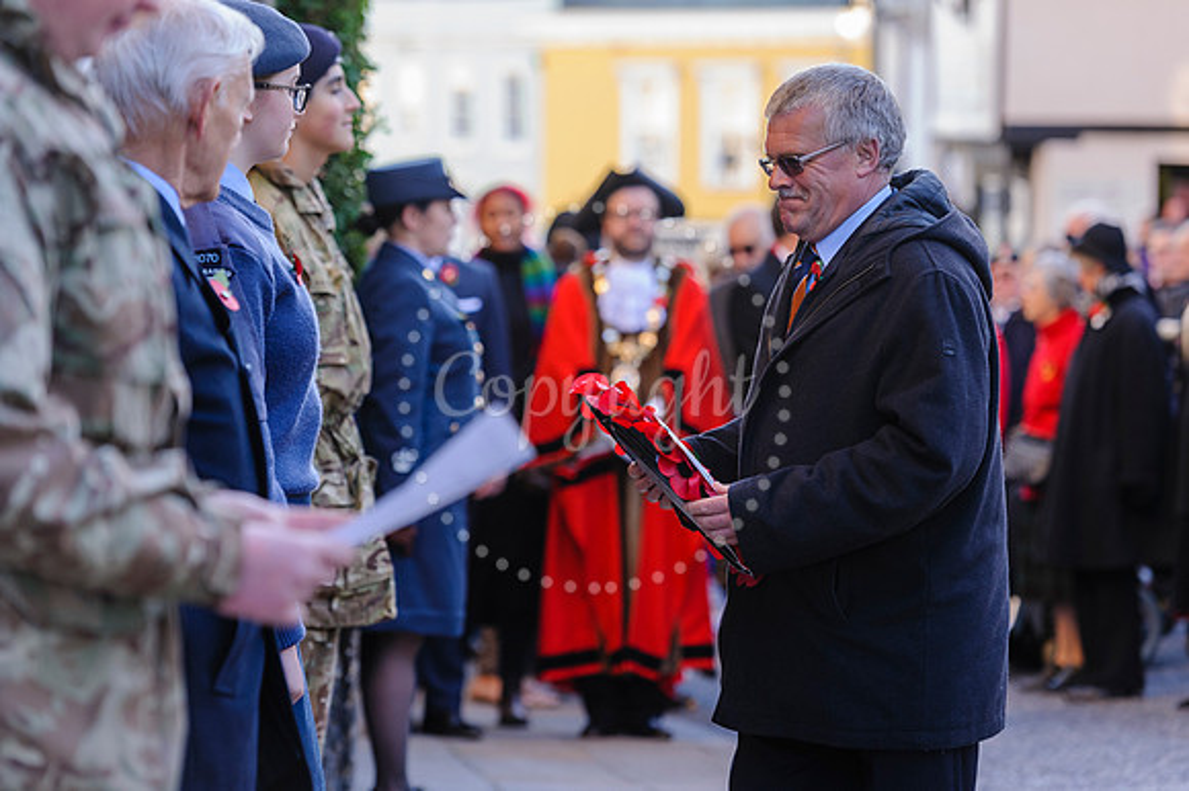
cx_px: 657
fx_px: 5107
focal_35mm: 155
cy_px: 354
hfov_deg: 13.3
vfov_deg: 8.9
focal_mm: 140
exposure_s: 1/250
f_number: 4
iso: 800
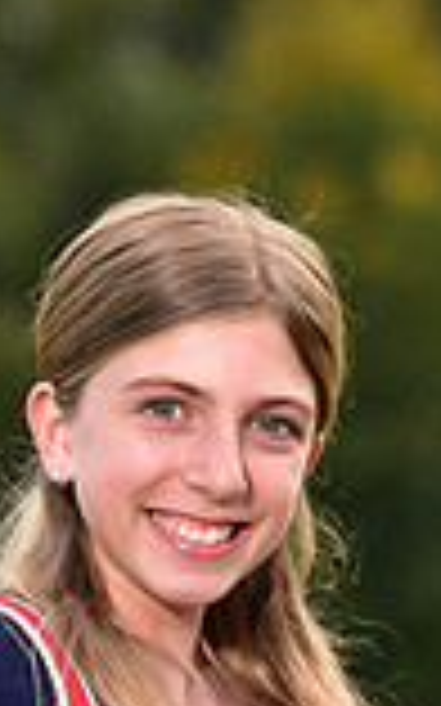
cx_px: 259
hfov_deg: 2.6
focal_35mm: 509
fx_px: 9797
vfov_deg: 4.1
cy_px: 886
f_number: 4
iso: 160
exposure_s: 1/250
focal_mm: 135
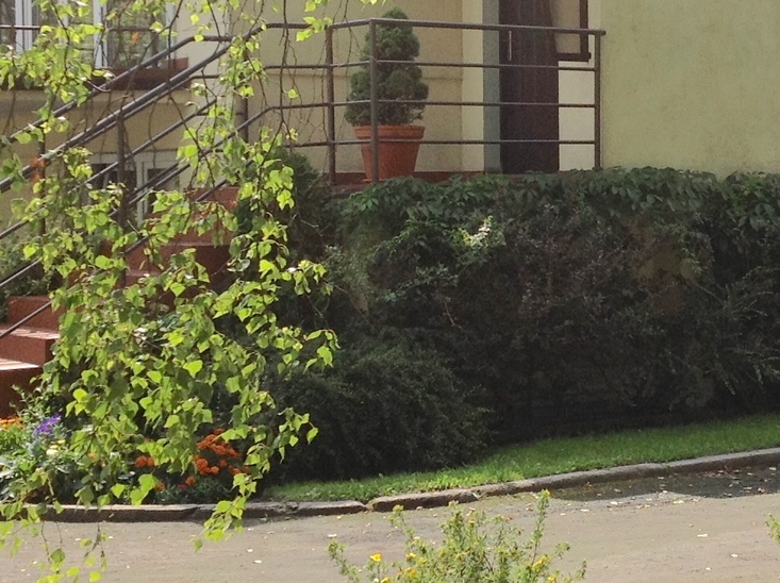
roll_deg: -0.2
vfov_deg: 16.0
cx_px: 596
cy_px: 191
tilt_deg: +0.1
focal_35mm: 92
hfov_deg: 21.1
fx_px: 2071
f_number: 2.4
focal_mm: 4.28
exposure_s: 1/975
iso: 50
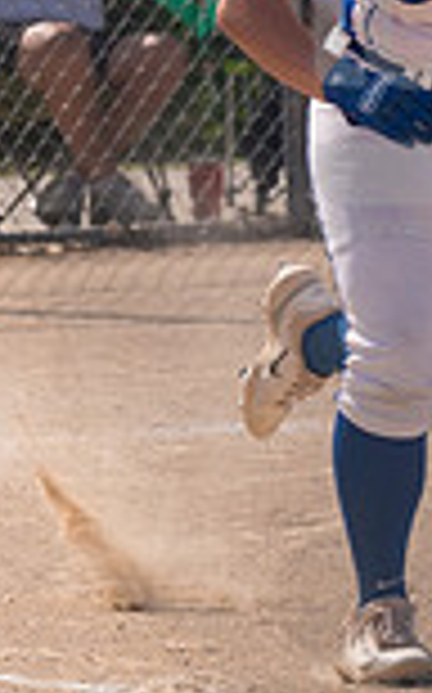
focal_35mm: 635
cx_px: 450
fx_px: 11984
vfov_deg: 3.3
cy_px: 86
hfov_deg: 2.1
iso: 250
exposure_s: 1/1600
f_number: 5.6
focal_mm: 110
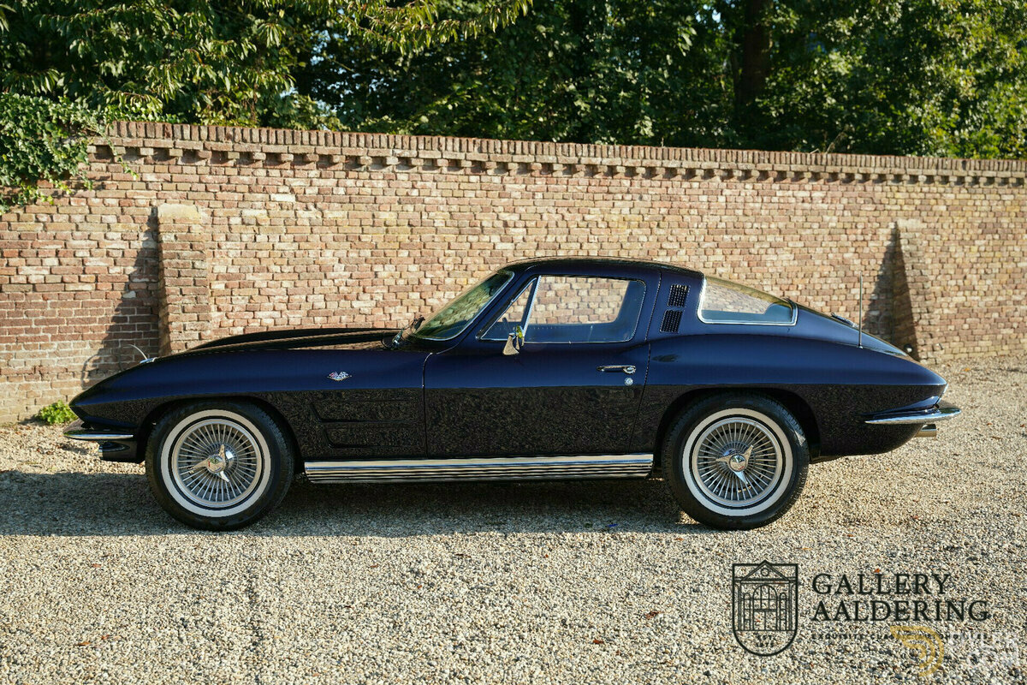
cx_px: 514
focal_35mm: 47
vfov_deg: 28.5
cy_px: 342
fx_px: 1346
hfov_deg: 41.8
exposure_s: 1/160
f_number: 4
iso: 125
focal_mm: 47.2
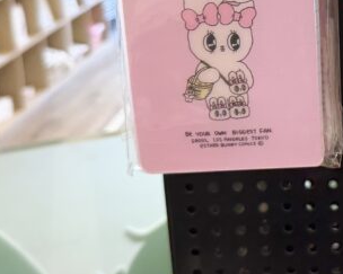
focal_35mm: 79
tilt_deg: -15.0
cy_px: 14
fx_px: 802
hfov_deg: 22.3
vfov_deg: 19.0
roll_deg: +0.5
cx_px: 411
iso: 160
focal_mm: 6.76
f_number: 1.78
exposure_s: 1/120
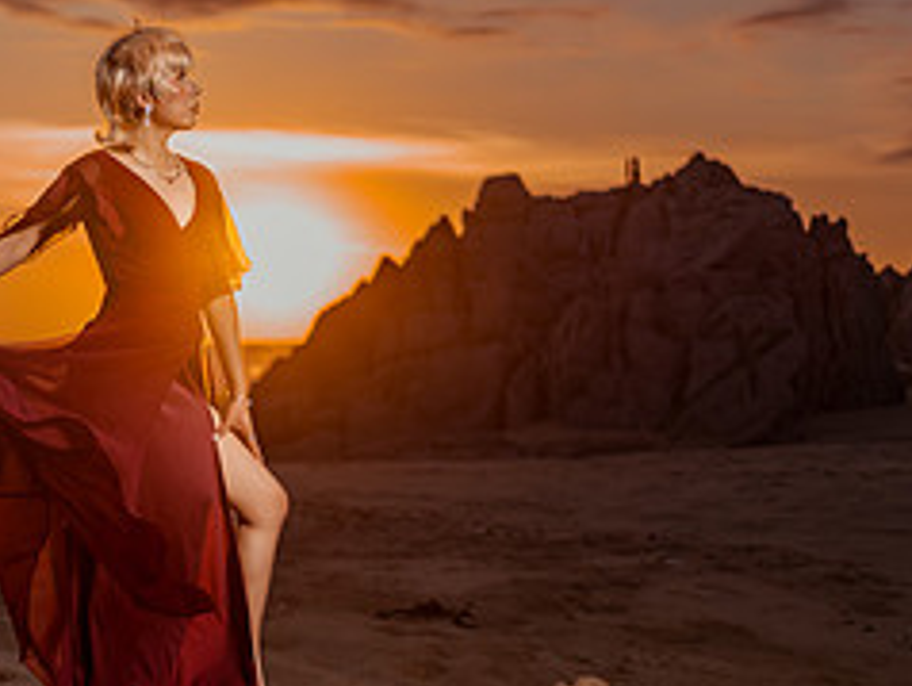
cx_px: 4
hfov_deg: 22.9
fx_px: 2163
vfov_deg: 18.0
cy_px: 385
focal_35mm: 82
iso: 50
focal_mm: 35
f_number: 1.4
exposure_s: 1/2500
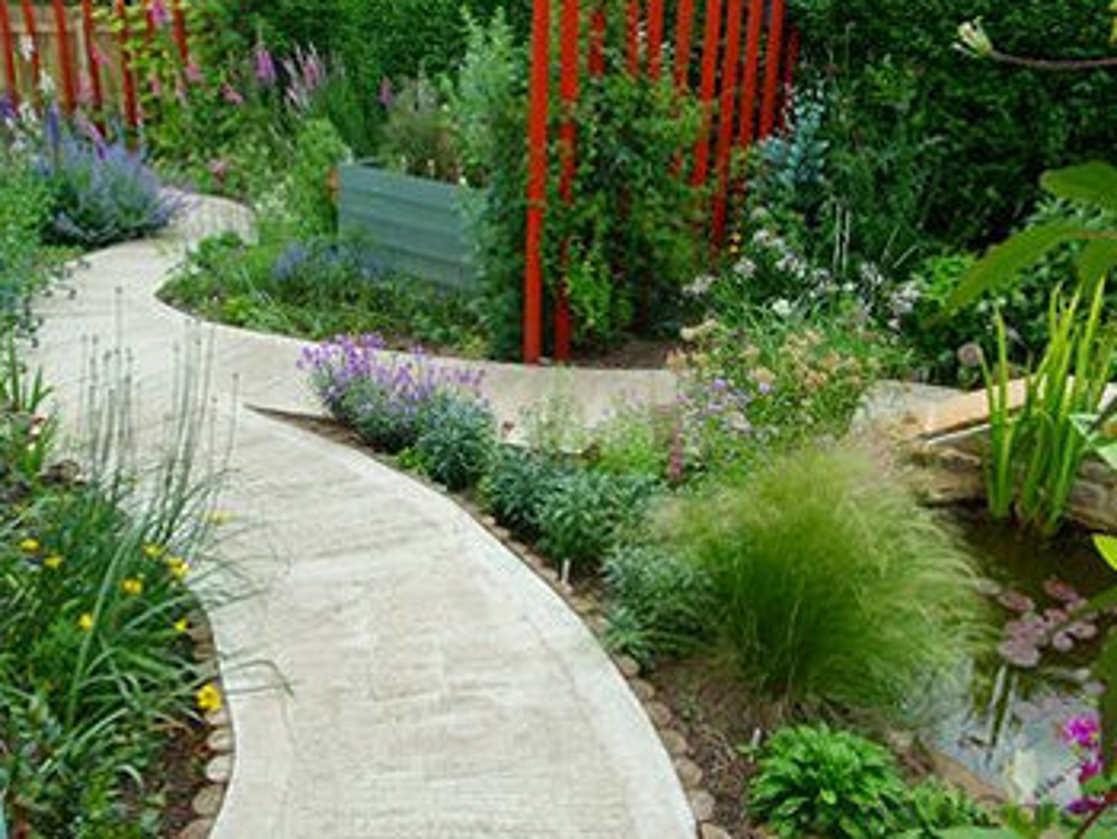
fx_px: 1033
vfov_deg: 44.2
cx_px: 574
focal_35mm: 32
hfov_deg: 56.8
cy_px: 389
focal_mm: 5
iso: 64
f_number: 3.5
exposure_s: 1/60
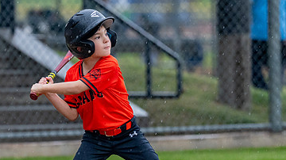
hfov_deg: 4.7
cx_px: 62
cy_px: 78
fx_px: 3509
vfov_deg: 2.6
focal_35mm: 463
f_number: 2.8
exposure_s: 1/1000
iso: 1600
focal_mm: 173
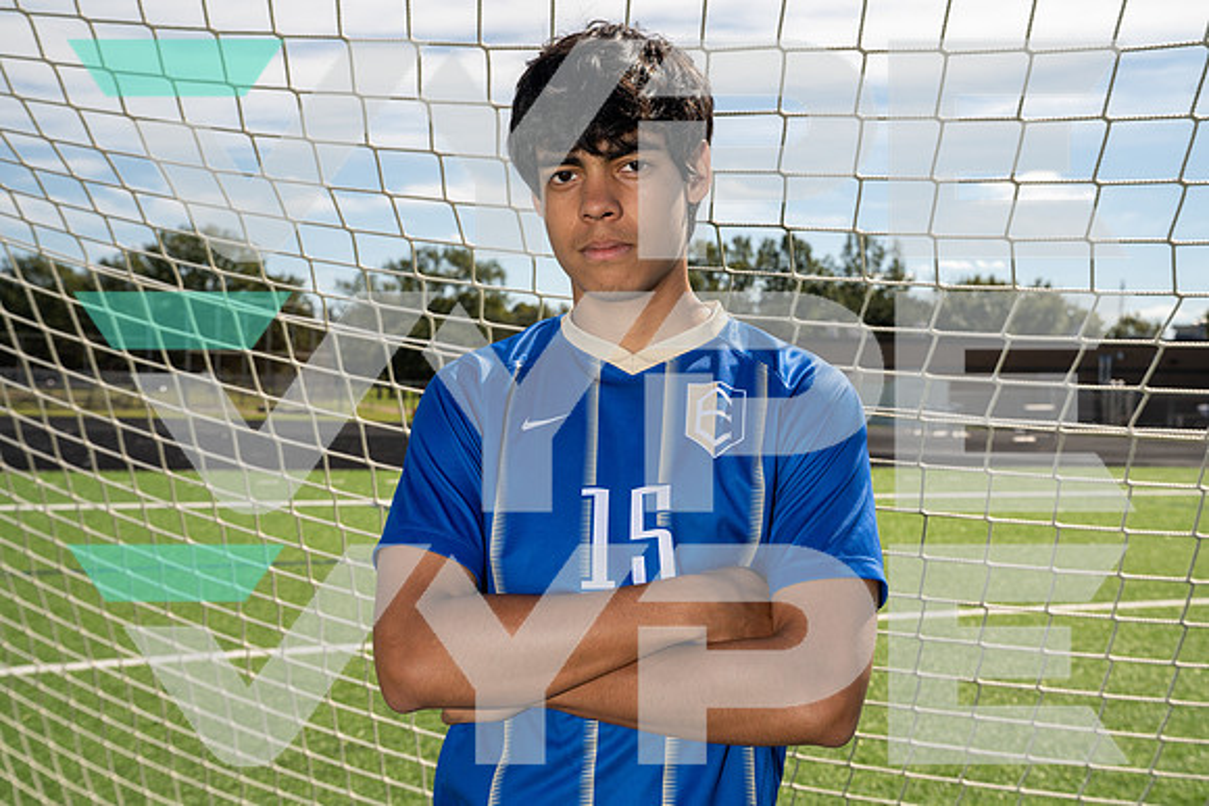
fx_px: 1478
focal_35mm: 44
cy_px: 403
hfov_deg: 44.5
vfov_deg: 30.5
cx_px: 604
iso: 100
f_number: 8
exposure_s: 1/250
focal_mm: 44
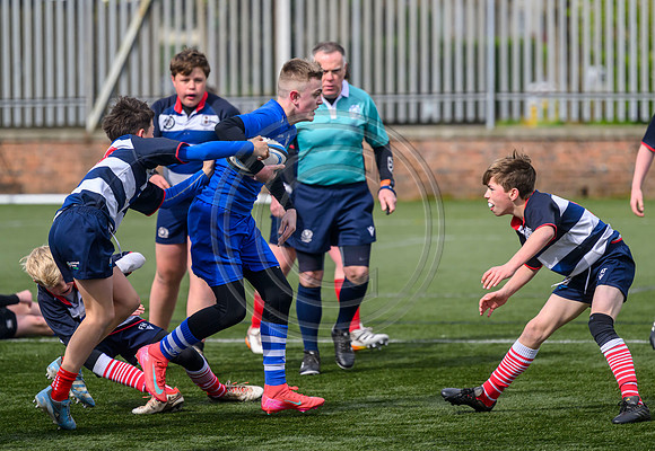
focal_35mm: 244
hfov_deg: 8.3
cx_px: 287
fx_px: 4492
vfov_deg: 5.8
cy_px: 206
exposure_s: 1/5000
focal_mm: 220
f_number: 4
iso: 1000
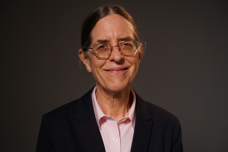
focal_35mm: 56
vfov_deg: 24.2
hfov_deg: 35.6
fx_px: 355
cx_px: 114
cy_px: 76
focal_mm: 56
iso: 320
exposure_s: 1/80
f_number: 2.8
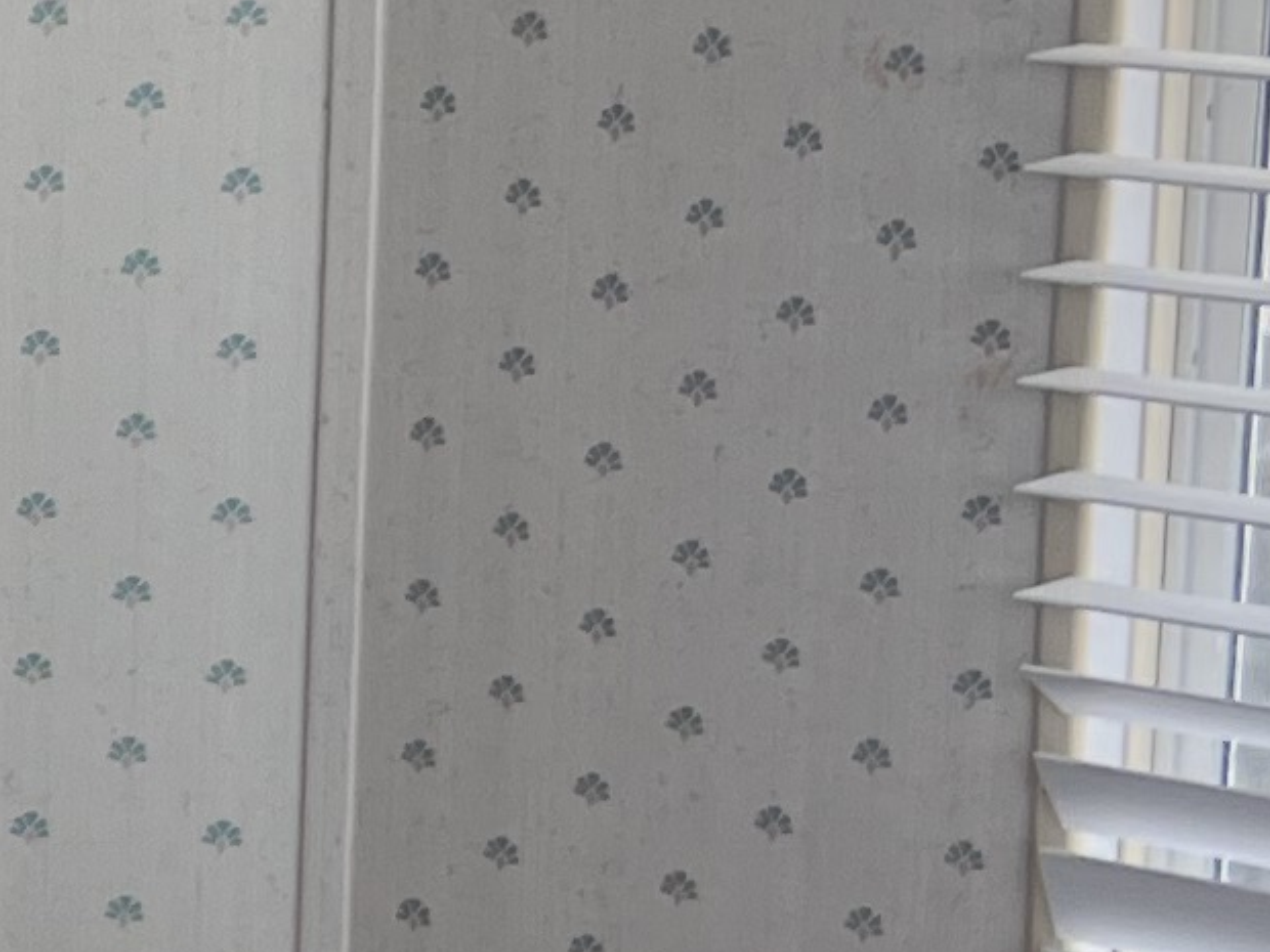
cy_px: 506
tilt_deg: -12.6
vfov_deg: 8.8
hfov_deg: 10.2
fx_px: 6200
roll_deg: +2.4
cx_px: -1743
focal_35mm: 169
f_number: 1.5
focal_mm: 5.7
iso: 40
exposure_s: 1/121
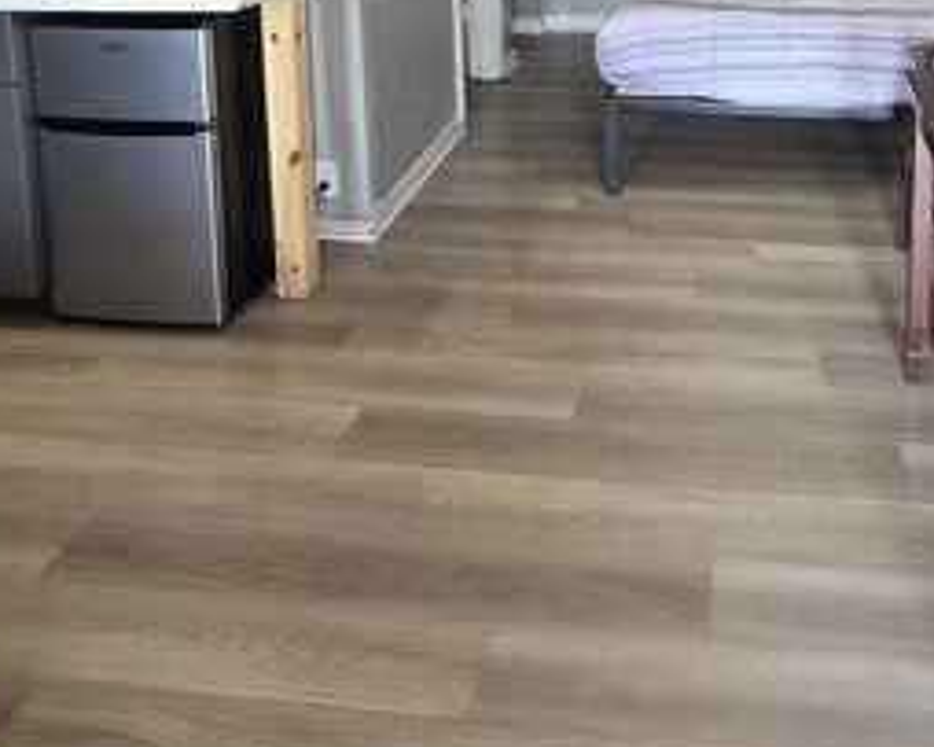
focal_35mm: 32
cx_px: 658
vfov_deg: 37.8
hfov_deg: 54.0
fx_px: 884
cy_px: -85
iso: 125
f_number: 2.2
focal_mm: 2.2
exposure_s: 1/60
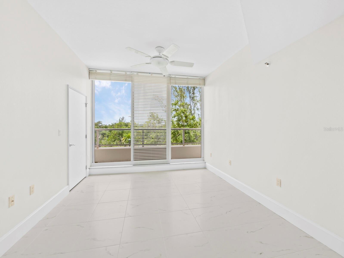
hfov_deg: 102.0
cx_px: 172
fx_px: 139
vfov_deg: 85.7
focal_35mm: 14
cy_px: 129
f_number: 11
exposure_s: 1/25
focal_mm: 7
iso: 400
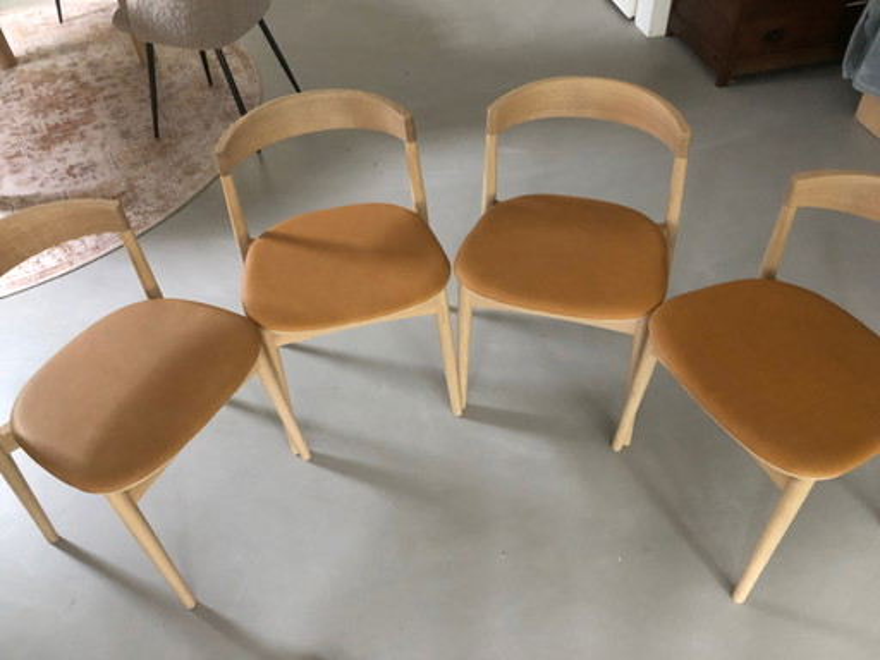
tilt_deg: -47.1
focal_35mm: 28
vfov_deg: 49.7
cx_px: 440
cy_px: 330
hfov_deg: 63.4
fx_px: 712
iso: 80
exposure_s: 1/6
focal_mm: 4
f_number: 1.8
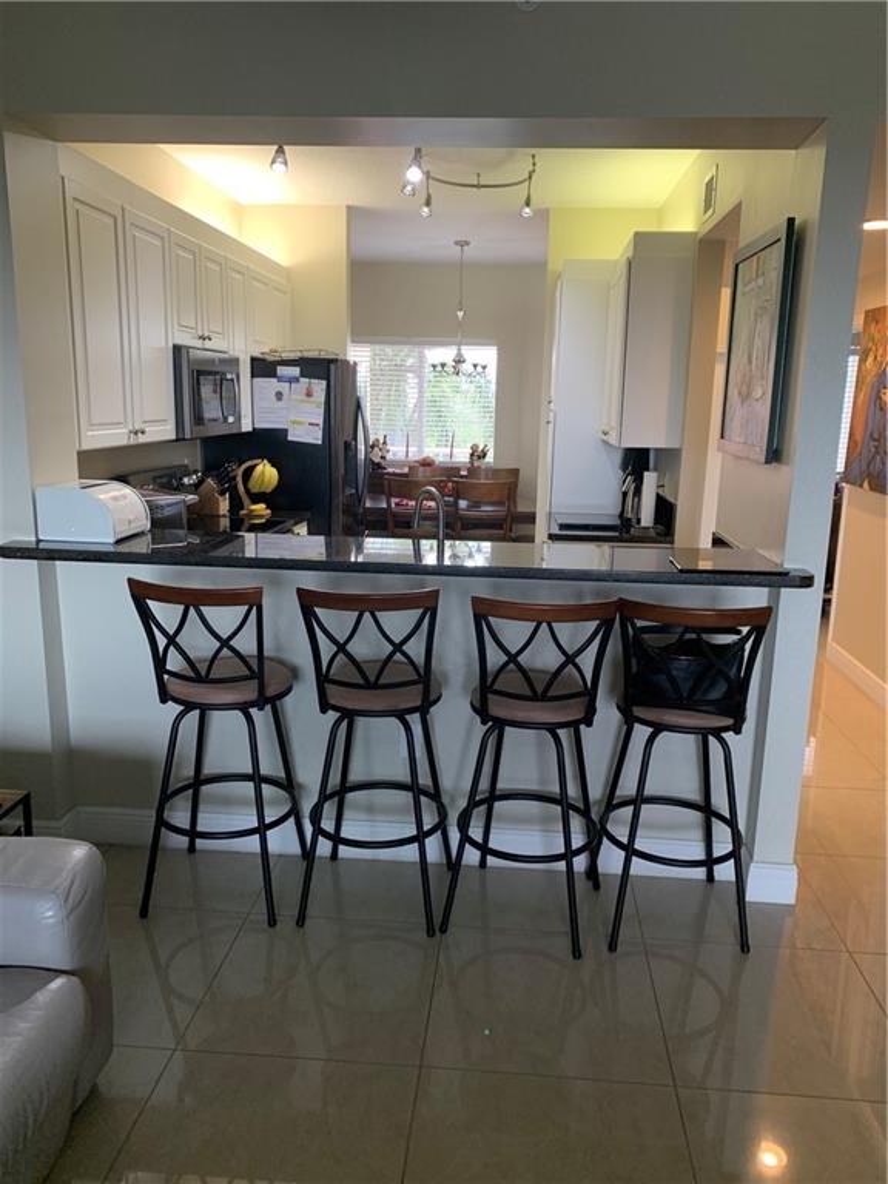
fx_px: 889
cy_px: 592
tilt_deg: -12.3
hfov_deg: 53.1
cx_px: 444
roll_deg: -0.9
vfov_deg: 67.3
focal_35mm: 26
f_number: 1.8
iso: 80
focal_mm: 4.25
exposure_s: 1/60
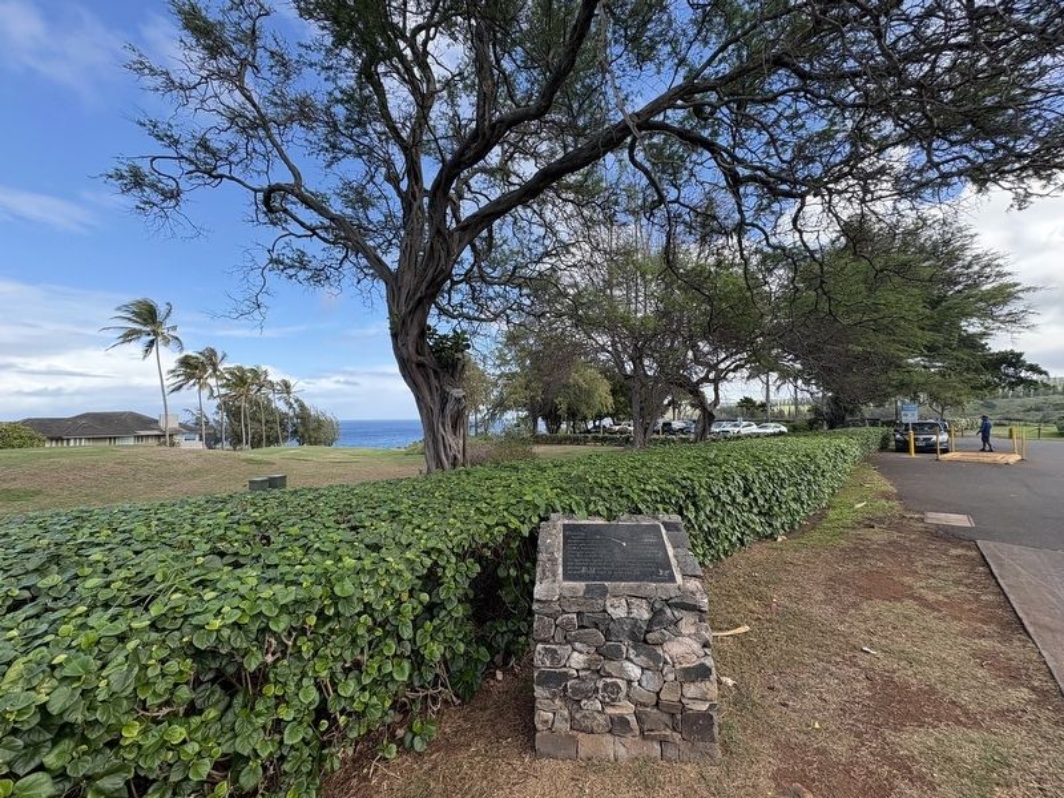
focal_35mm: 14
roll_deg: +2.0
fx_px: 430
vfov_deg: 85.7
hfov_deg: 102.1
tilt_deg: +3.3
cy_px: 399
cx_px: 532
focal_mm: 2.22
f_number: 2.2
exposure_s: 1/707
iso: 64
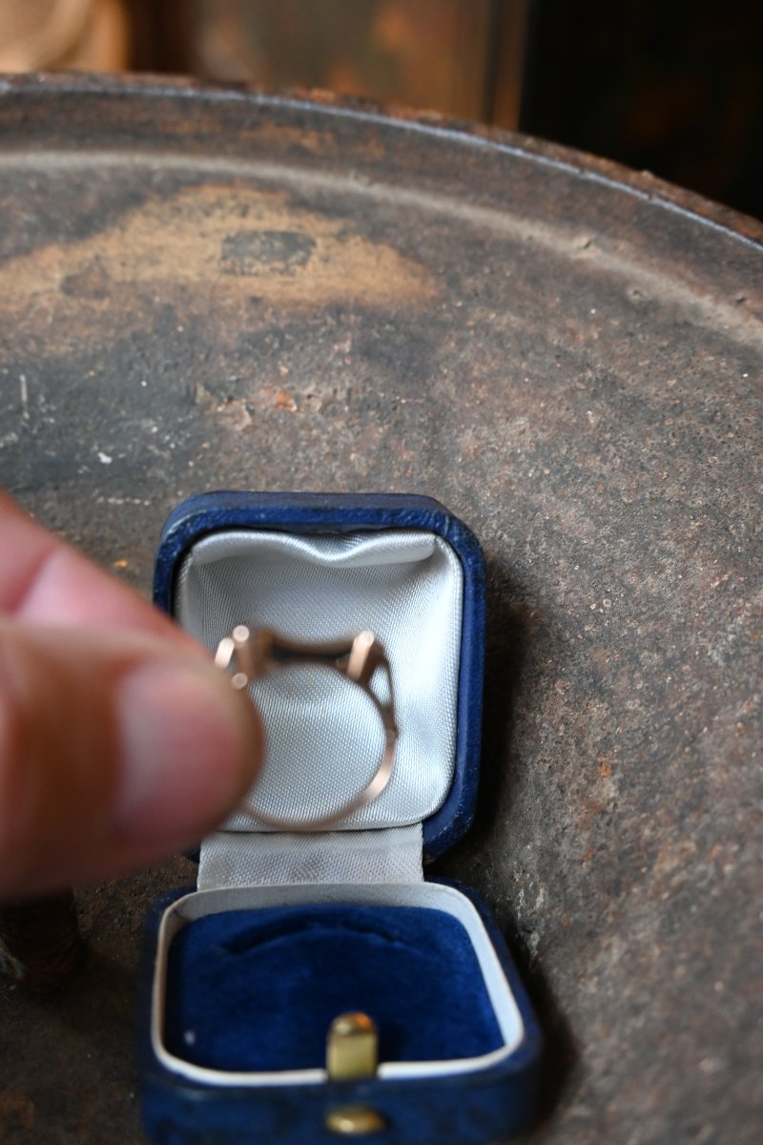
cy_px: 572
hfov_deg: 30.8
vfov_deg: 45.0
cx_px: 382
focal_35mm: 44
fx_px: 1383
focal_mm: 29
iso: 1000
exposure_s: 1/50
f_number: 6.3
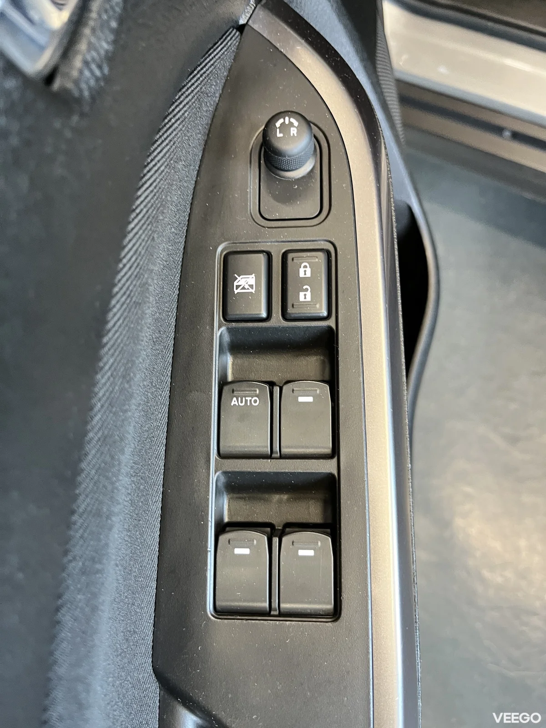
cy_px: 364
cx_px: 273
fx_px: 547
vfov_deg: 67.3
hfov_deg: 53.1
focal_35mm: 26
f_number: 1.6
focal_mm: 5.1
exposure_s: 1/50
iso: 250
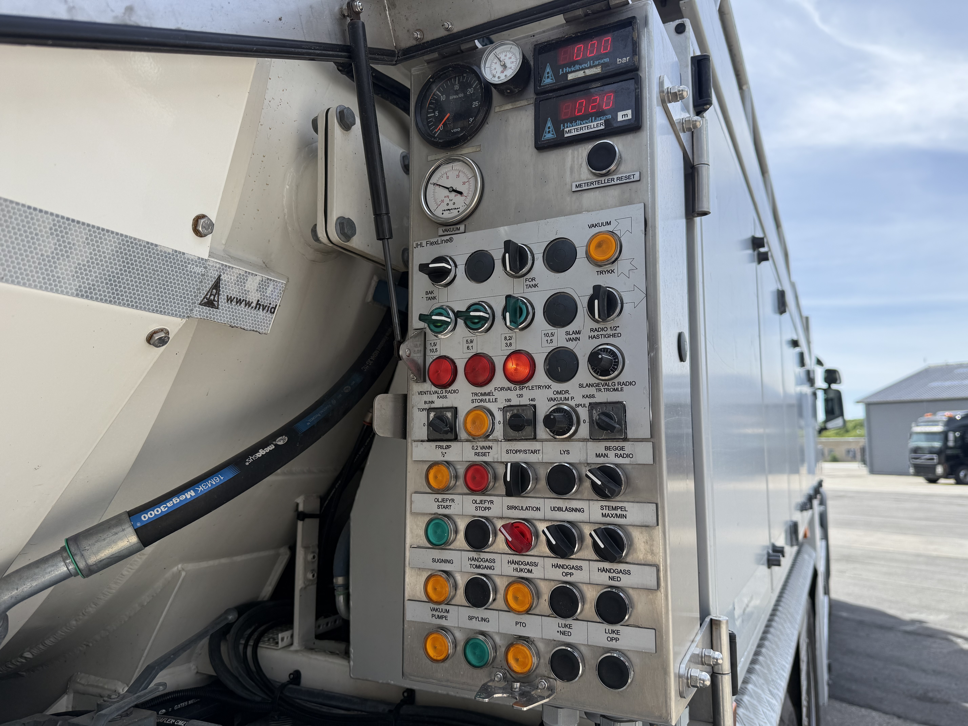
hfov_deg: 71.6
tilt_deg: +6.9
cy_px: 363
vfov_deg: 56.8
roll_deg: -1.0
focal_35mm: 24
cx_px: 484
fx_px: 671
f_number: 1.78
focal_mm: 6.76
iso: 80
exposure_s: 1/1653
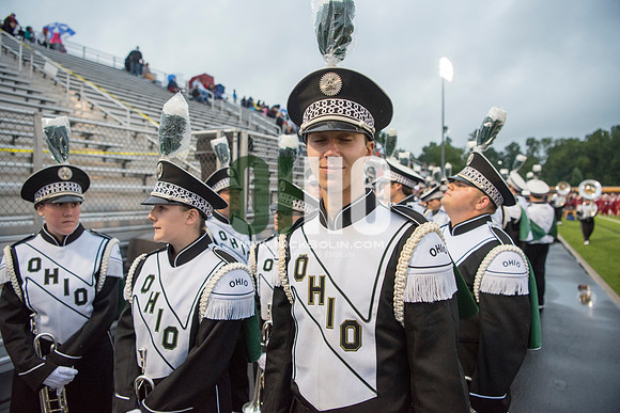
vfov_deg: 53.2
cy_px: 206
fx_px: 413
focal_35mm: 24
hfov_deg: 73.7
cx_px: 310
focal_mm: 24
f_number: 3.2
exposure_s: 1/800
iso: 2000
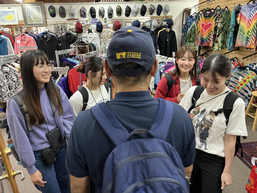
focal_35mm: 26
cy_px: 96
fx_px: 193
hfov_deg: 67.3
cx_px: 128
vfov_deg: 53.1
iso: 400
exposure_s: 1/60
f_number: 1.6
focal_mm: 5.1
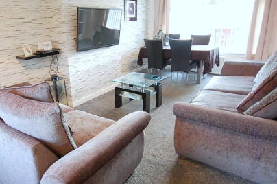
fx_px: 206
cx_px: 98
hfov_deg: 66.4
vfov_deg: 48.0
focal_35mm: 27
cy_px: 82
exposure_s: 1/20
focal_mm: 11
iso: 800
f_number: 4.2
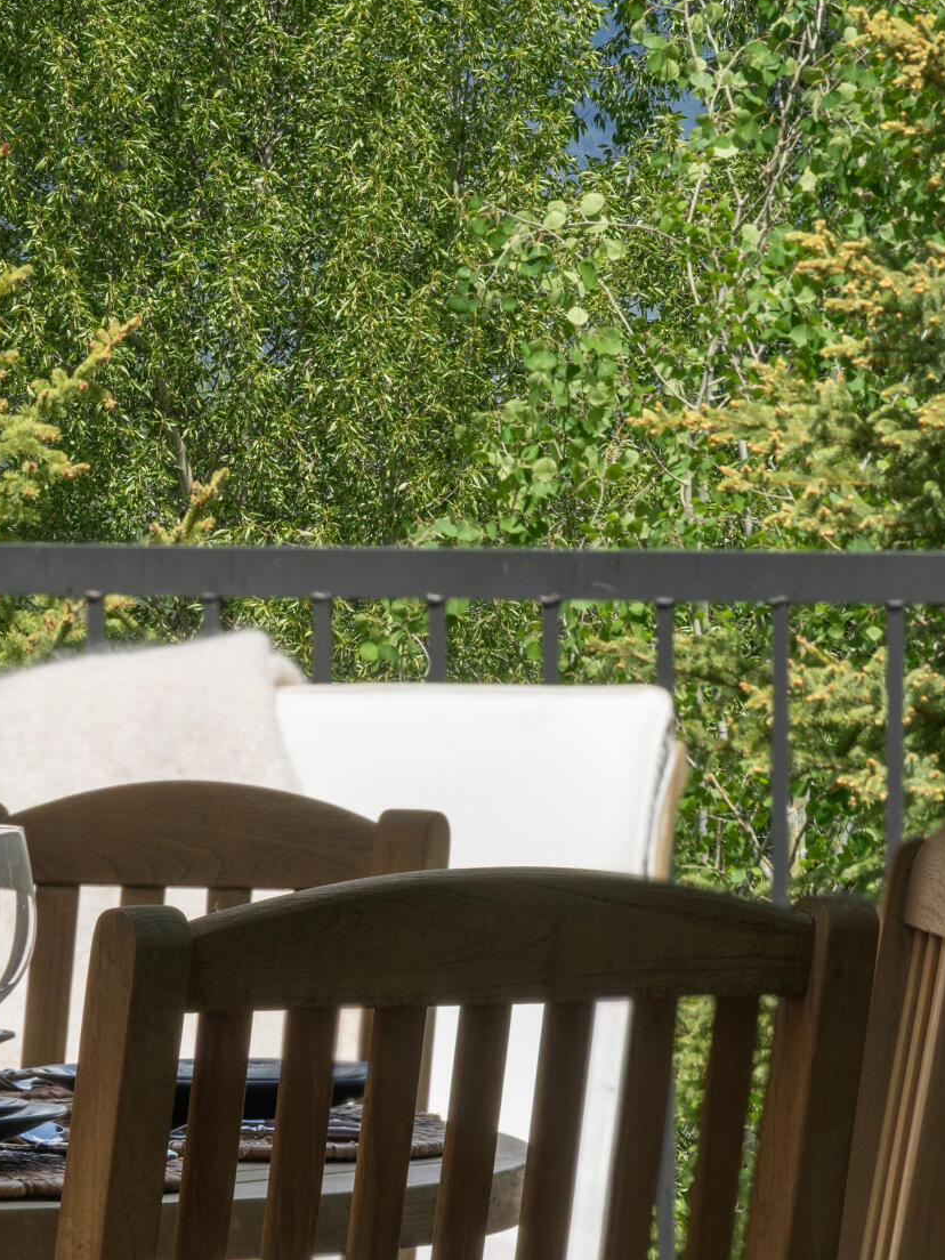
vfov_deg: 6.5
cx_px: -33
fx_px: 11029
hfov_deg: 4.9
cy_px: 285
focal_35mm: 303
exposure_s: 1/250
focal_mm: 116
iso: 250
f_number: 13
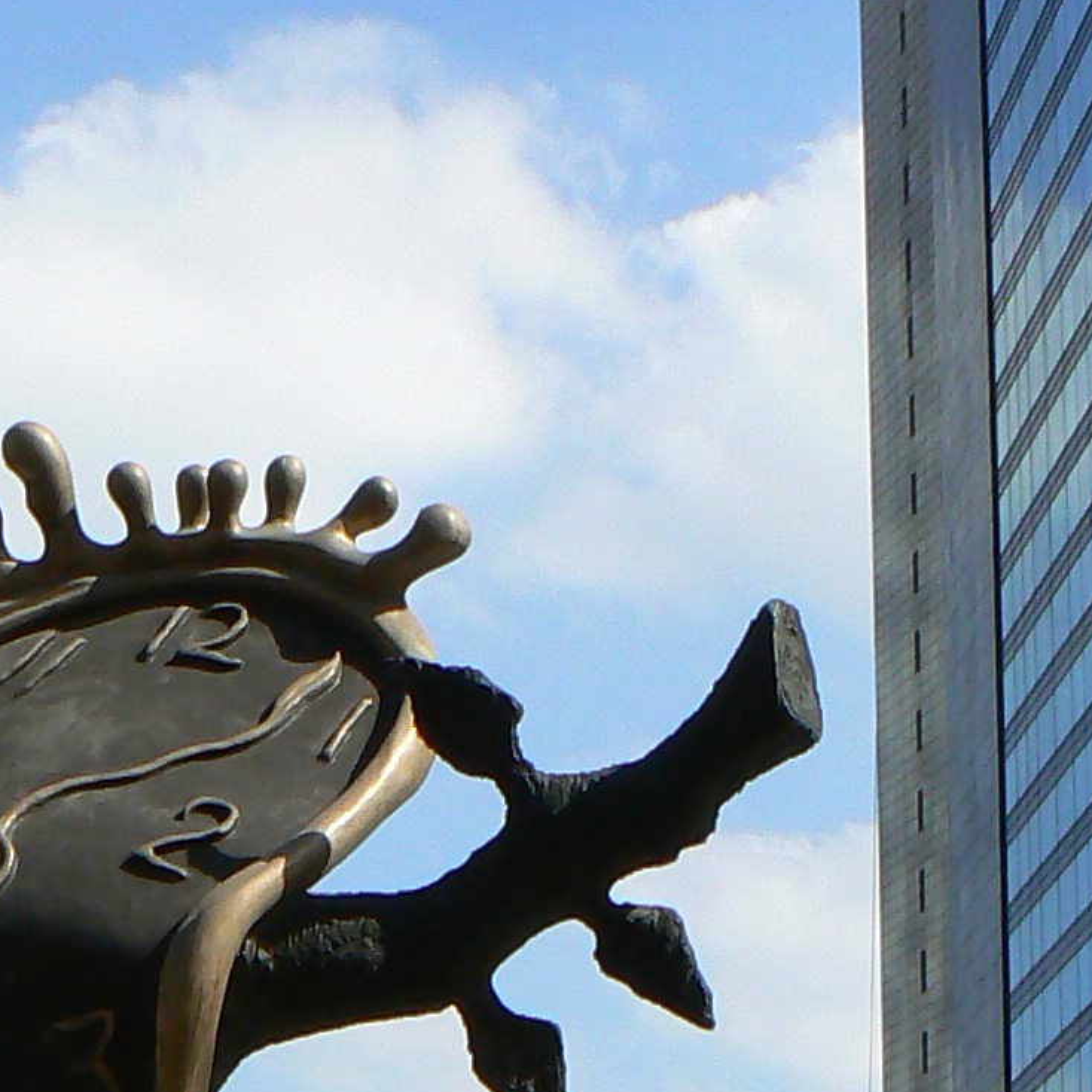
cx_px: 83
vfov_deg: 13.5
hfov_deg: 14.1
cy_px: 1626
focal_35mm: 122
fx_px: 4354
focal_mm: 6
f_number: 7.1
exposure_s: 1/400
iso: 100
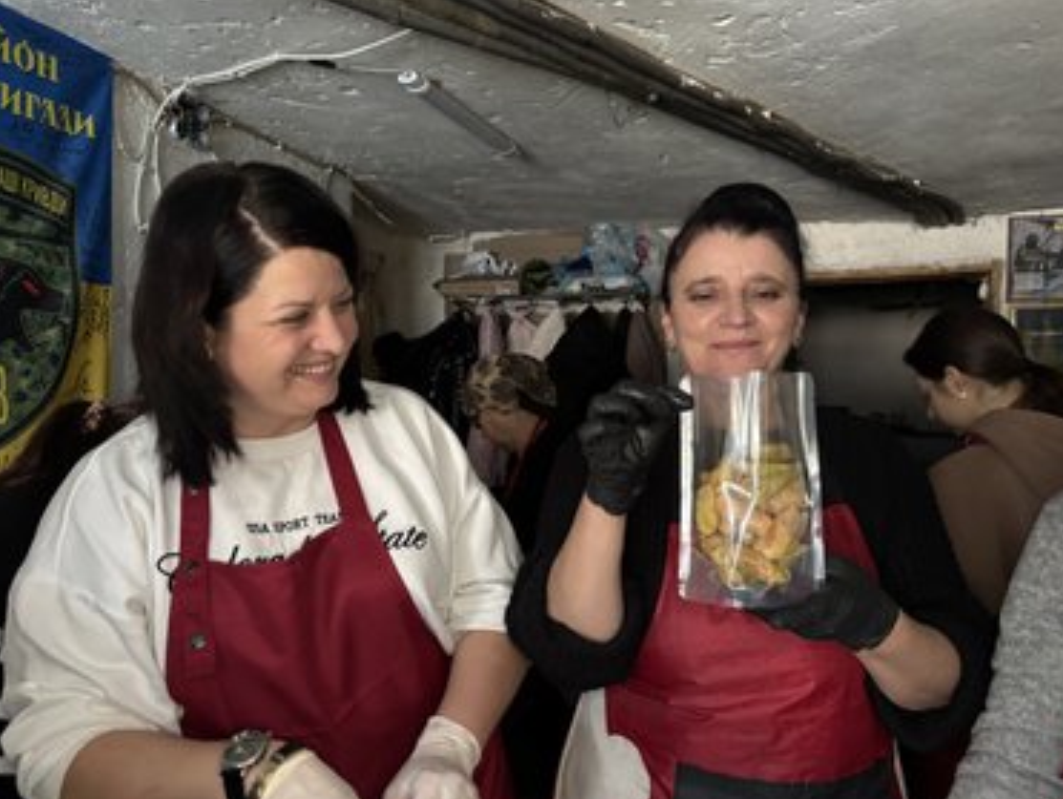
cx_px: 513
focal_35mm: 28
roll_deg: +0.5
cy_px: 401
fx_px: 861
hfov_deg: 63.4
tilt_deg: -1.3
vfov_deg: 49.8
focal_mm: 5.96
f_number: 1.6
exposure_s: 1/40
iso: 640
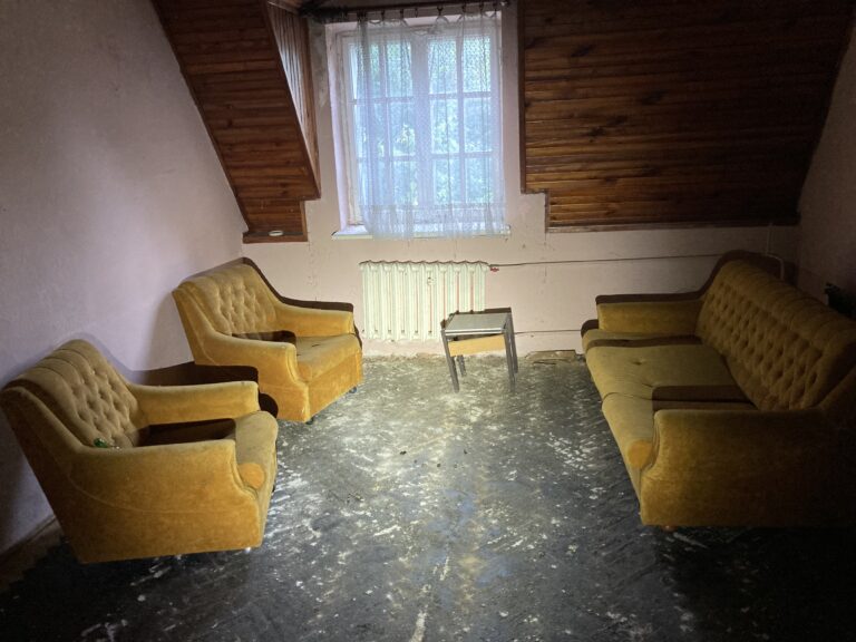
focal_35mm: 28
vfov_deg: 49.7
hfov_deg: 63.4
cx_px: 428
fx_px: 692
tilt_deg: -15.3
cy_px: 321
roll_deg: +2.5
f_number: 1.8
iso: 400
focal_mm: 3.99
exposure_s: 1/33
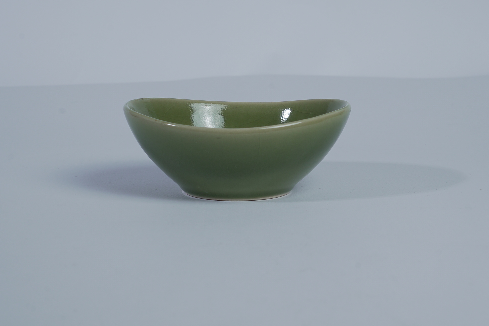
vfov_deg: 15.2
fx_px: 1222
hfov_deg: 22.6
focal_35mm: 90
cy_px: 163
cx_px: 244
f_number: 11
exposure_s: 1/80
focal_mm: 60
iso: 320
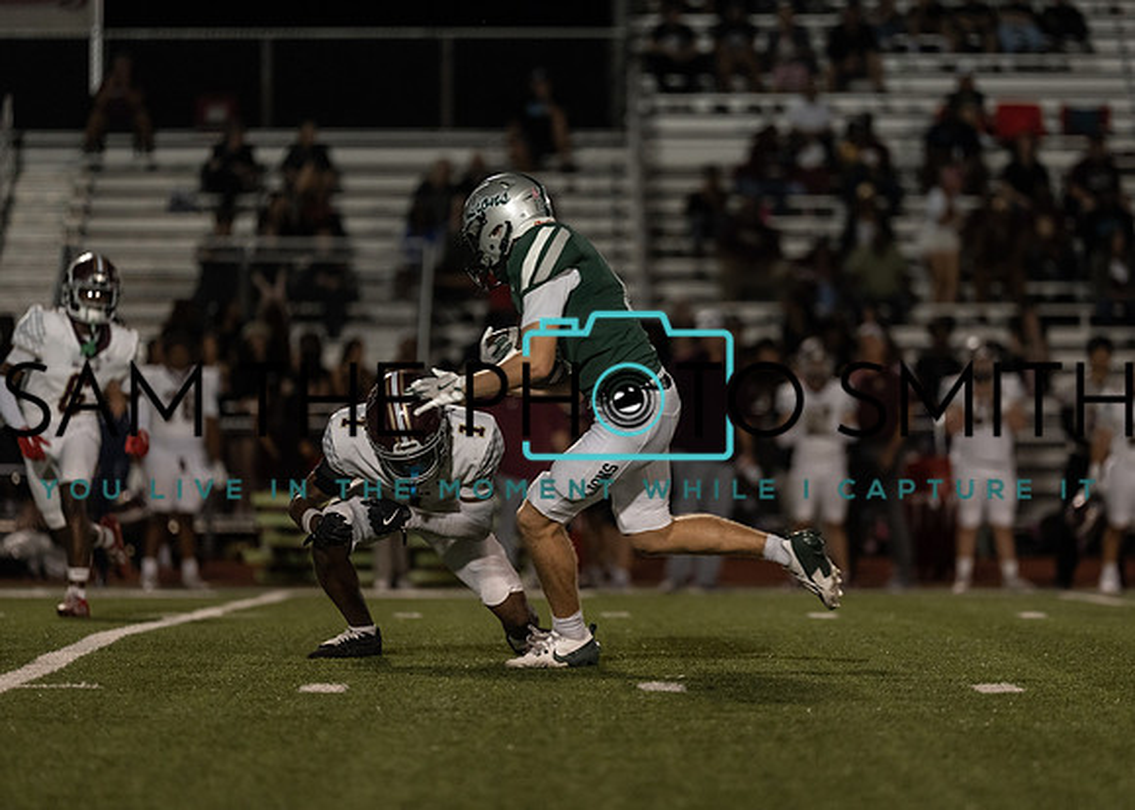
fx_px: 7630
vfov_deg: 6.1
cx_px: 675
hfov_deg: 8.5
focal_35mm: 237
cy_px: 390
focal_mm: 200
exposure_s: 1/1000
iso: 1600
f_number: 2.8
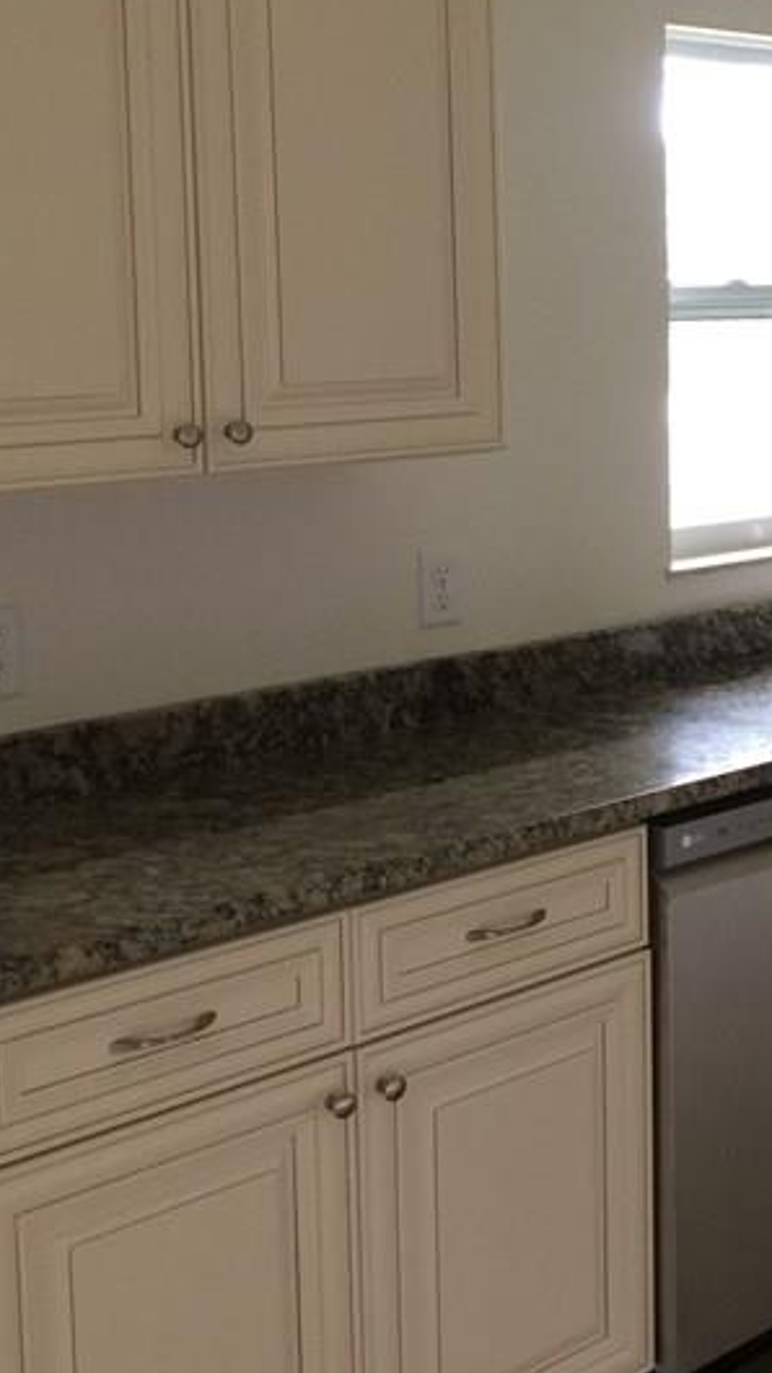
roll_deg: -1.1
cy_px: 464
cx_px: 1215
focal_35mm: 61
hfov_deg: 17.4
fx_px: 2221
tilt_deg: -5.9
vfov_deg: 34.1
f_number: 2.2
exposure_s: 1/15
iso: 64
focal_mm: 4.15
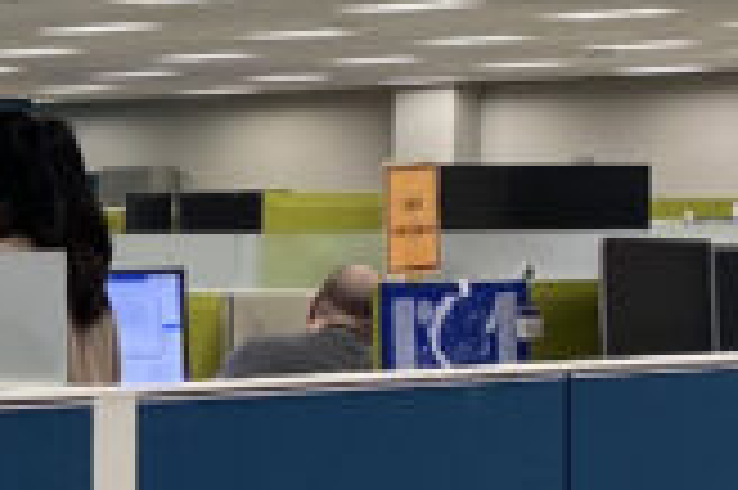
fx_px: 3461
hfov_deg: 10.8
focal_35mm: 169
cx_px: -882
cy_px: 418
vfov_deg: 8.1
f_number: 1.8
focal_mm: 4.25
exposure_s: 1/60
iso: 125
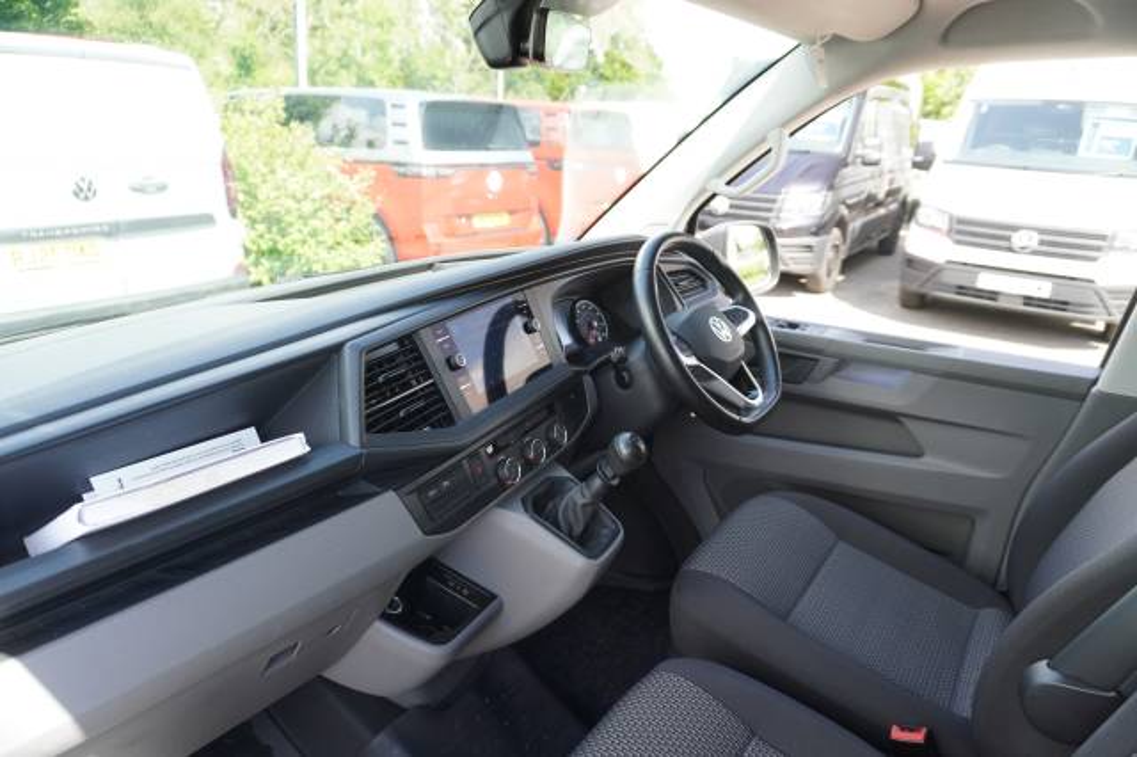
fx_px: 758
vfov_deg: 53.1
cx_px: 568
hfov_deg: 73.8
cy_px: 378
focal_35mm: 24
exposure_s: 1/60
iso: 200
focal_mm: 16
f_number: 4
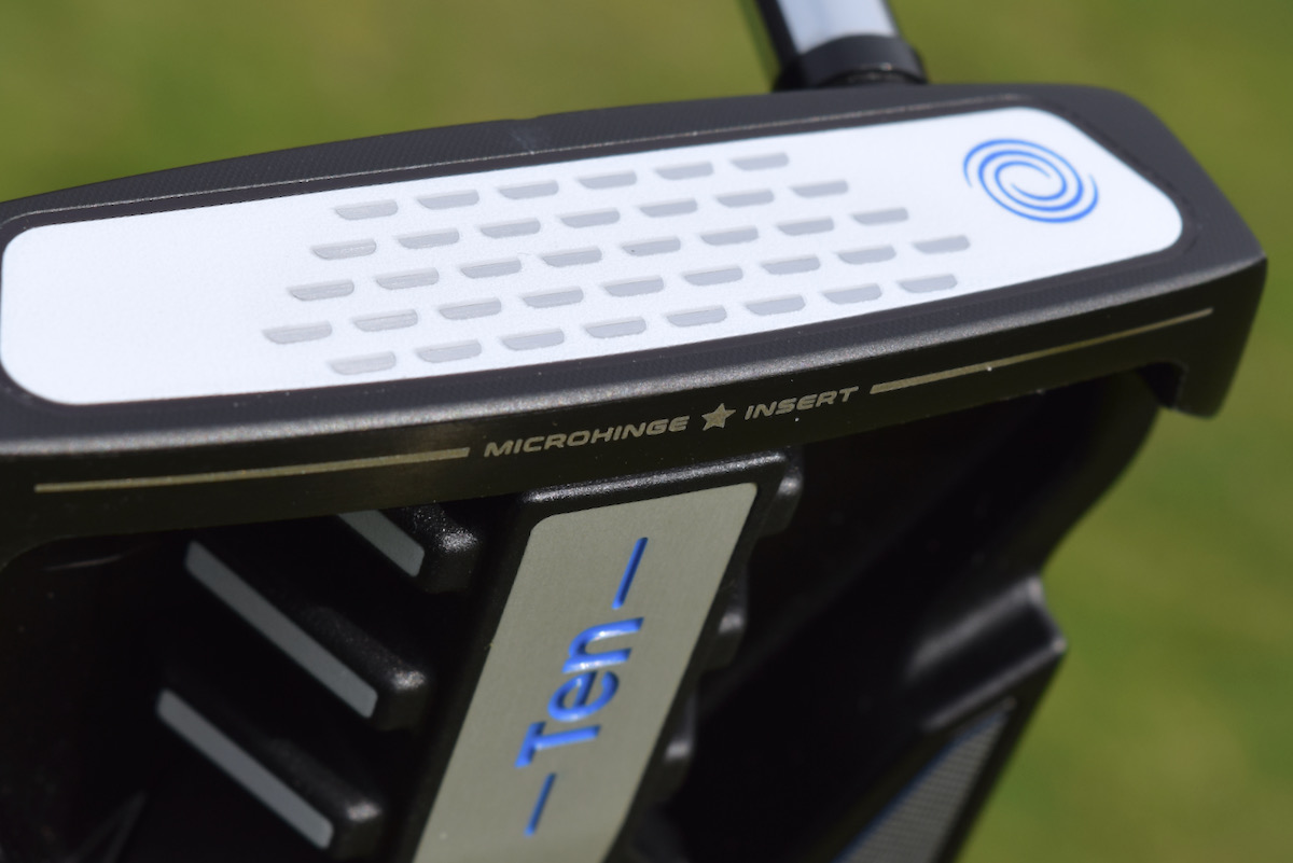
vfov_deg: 18.9
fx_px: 2587
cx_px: 646
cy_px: 432
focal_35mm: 72
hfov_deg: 28.1
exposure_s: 1/400
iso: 200
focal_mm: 48
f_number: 10
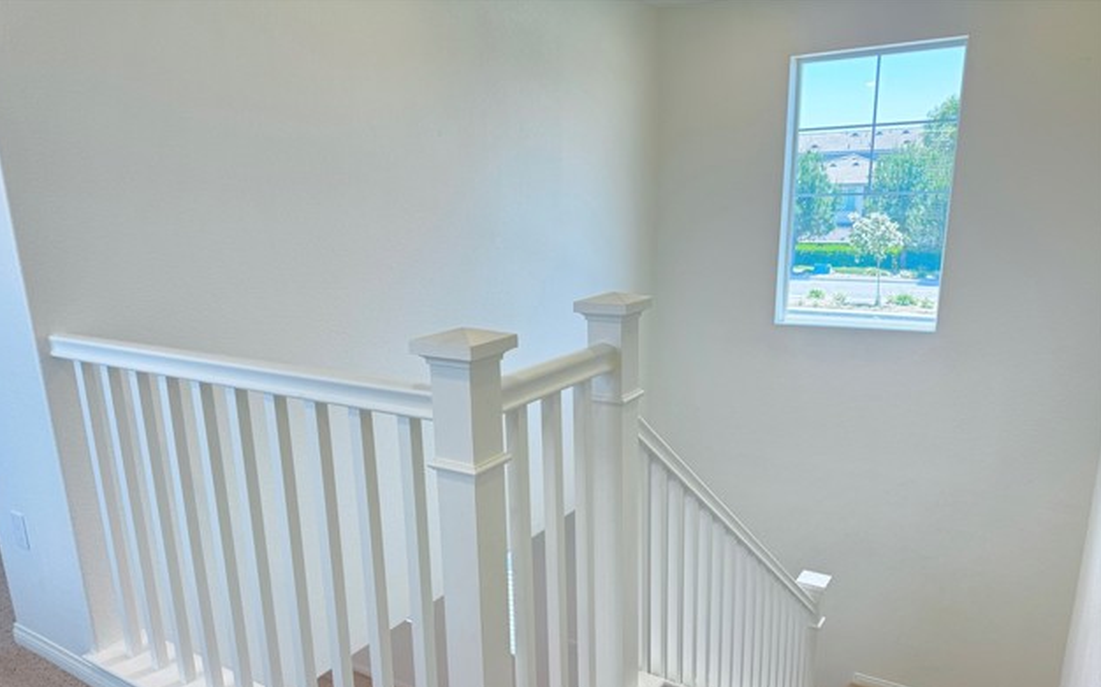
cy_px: 418
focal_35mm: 26
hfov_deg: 70.4
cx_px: 545
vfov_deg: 47.3
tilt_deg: -16.8
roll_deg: +1.0
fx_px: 780
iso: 100
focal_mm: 6.76
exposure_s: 1/166
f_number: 1.78
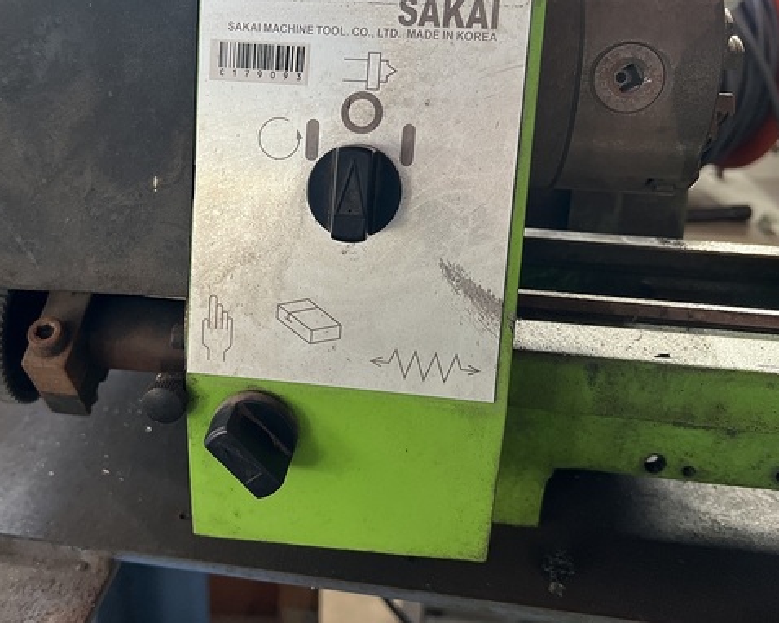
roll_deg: -1.5
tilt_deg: -24.4
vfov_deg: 43.0
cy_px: 233
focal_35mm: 34
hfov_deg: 52.3
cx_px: 293
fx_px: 784
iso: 125
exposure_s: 1/119
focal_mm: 5.7
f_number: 1.5
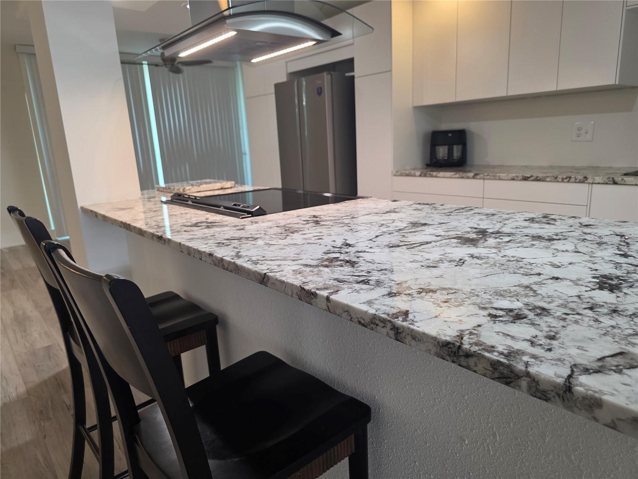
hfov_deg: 73.9
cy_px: 240
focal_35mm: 23
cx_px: 319
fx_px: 424
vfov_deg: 58.9
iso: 200
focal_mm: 6.3
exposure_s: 1/120
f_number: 1.7
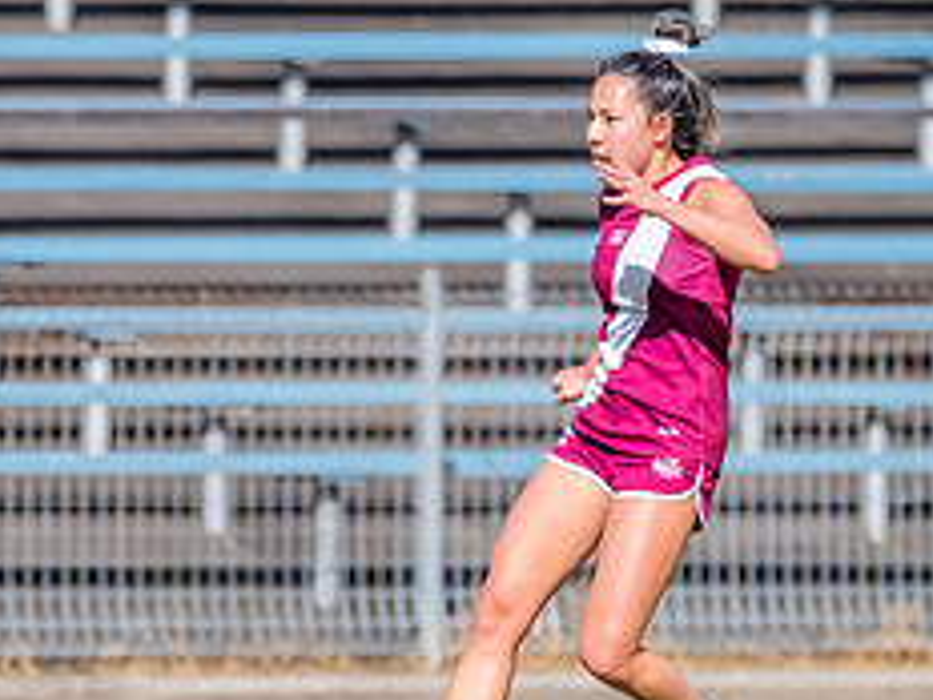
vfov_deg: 0.7
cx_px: 520
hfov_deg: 0.9
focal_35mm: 2103
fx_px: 56682
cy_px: 428
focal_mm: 600
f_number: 8
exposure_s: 1/1600
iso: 800
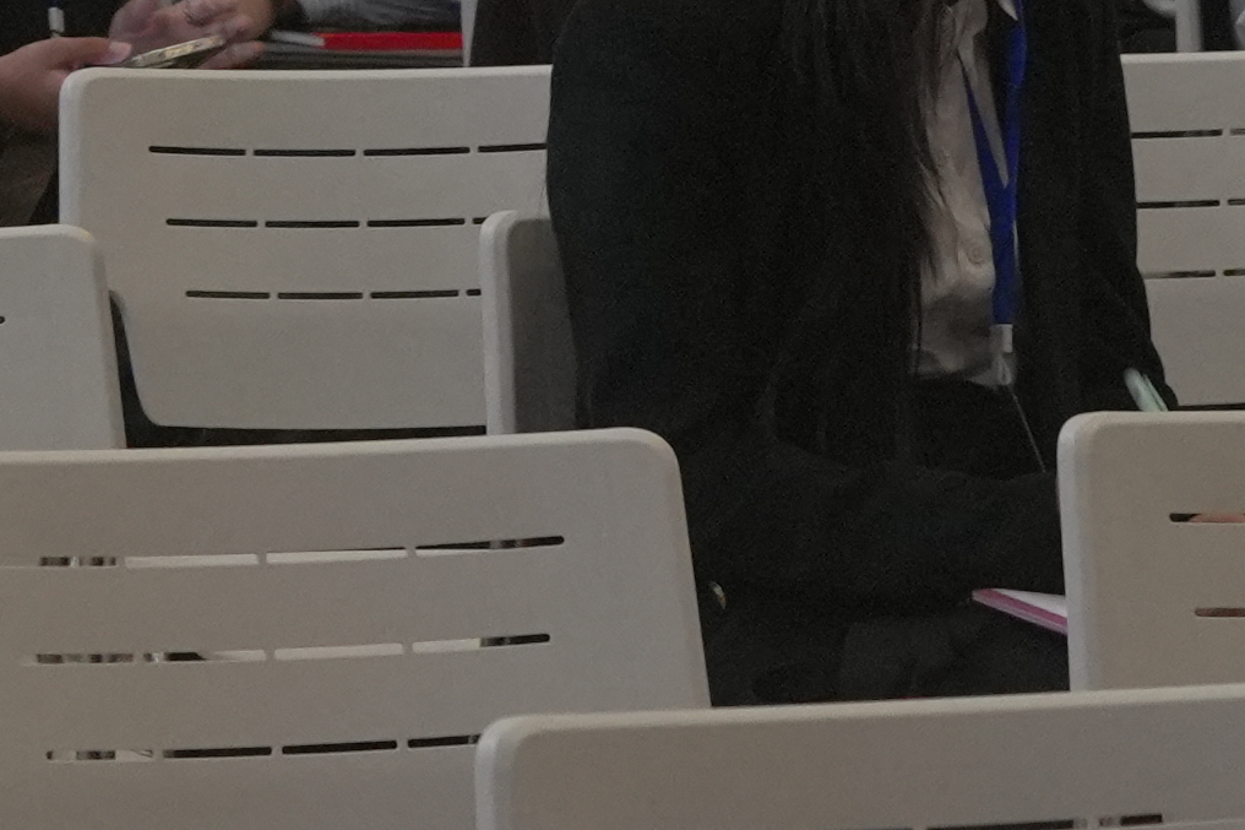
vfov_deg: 4.2
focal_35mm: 320
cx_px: -377
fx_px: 11066
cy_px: -1102
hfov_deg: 6.4
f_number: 3.5
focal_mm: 35
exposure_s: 1/160
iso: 1250
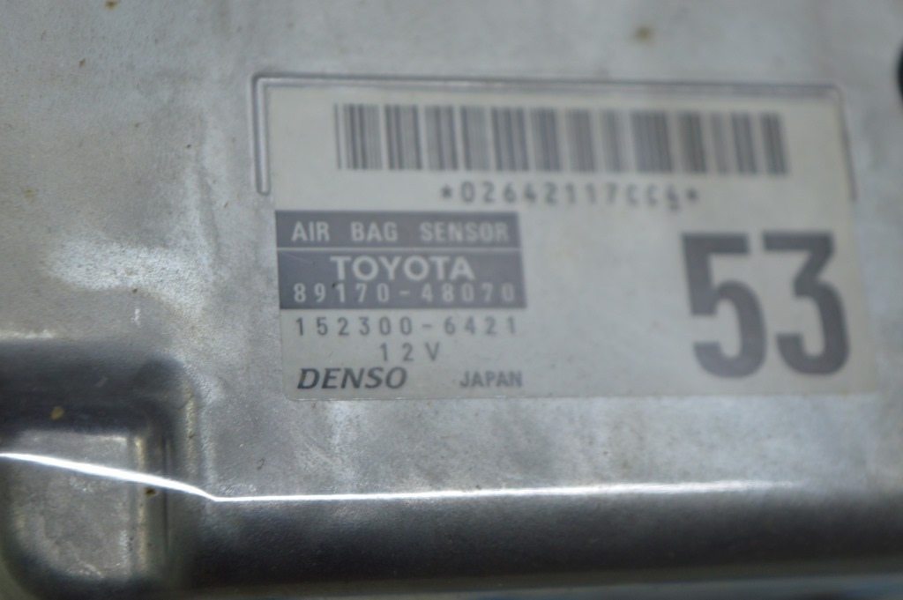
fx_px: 2068
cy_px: 300
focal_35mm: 82
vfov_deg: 16.5
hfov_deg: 24.6
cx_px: 452
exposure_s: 1/50
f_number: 5.6
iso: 400
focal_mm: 55
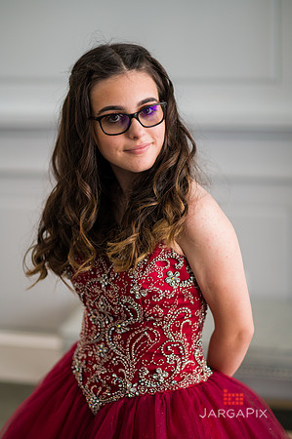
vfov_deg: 23.9
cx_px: 146
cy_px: 220
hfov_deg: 16.0
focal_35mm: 85
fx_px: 1036
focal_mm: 85
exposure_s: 1/200
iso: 320
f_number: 2
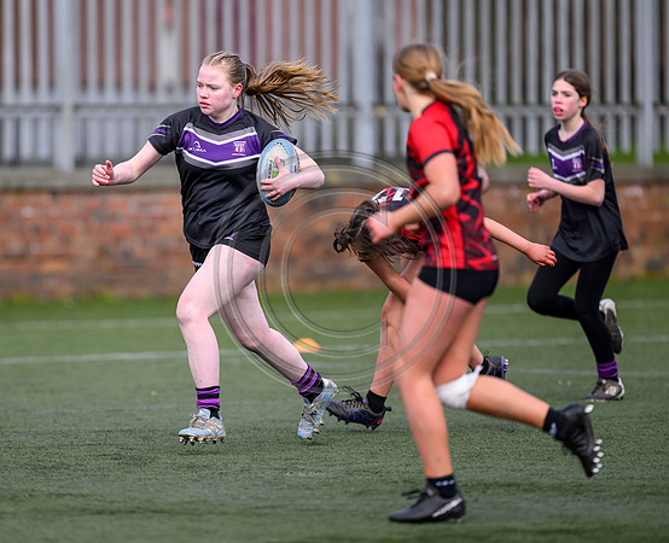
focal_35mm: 472
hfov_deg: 4.1
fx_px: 9398
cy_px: 269
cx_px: 251
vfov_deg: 3.3
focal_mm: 400
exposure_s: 1/3200
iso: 500
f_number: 3.2
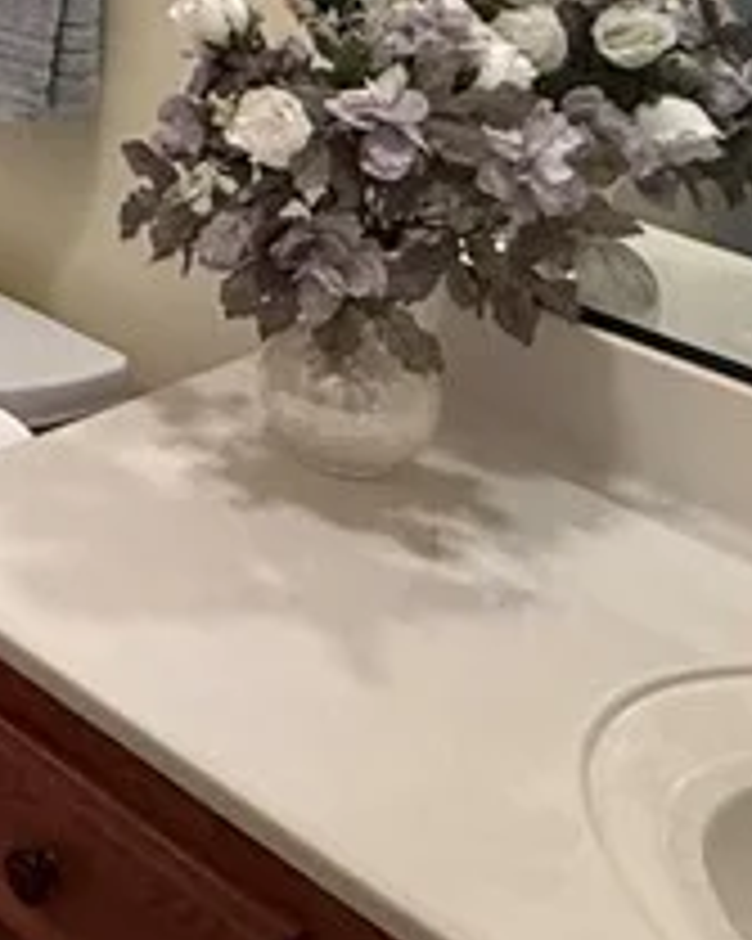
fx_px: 1865
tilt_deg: -7.0
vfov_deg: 24.9
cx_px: -293
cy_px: -256
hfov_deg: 20.3
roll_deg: -2.1
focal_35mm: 67
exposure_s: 1/60
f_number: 2.2
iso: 320
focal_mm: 2.22
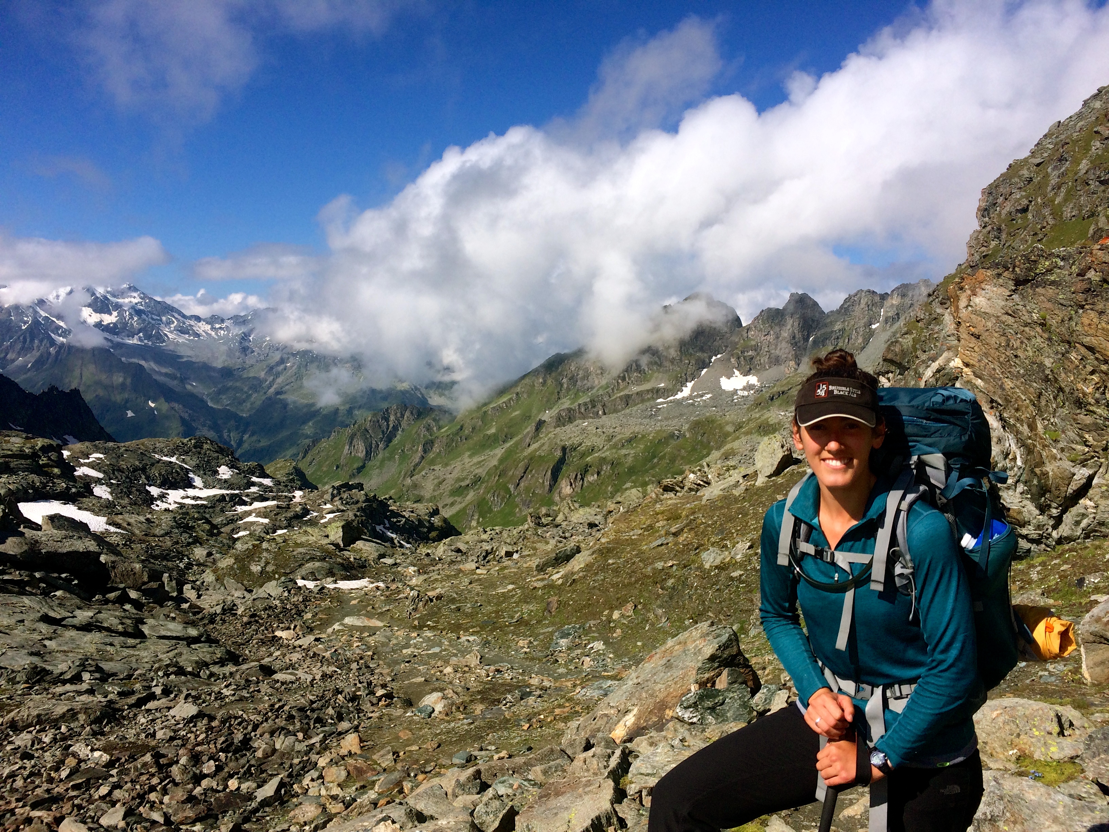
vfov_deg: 46.8
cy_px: 416
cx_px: 554
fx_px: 961
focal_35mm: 30
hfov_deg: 60.0
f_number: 2.2
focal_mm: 4.12
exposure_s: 1/3425
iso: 40
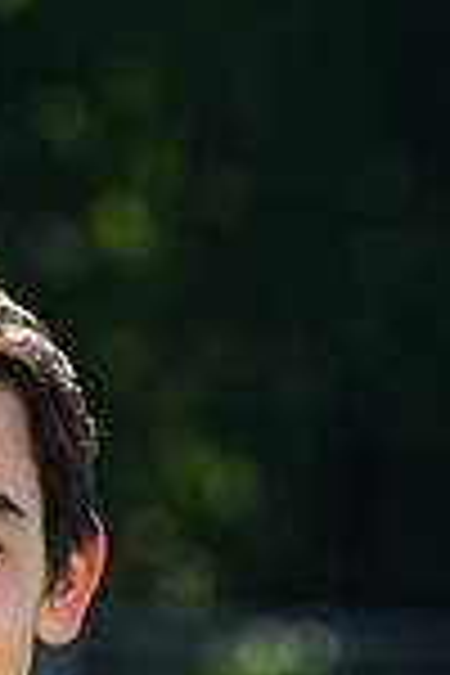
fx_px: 21805
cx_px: -243
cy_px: 976
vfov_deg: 1.8
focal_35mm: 1163
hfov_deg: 1.2
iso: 200
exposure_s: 1/200
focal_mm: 300
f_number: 11
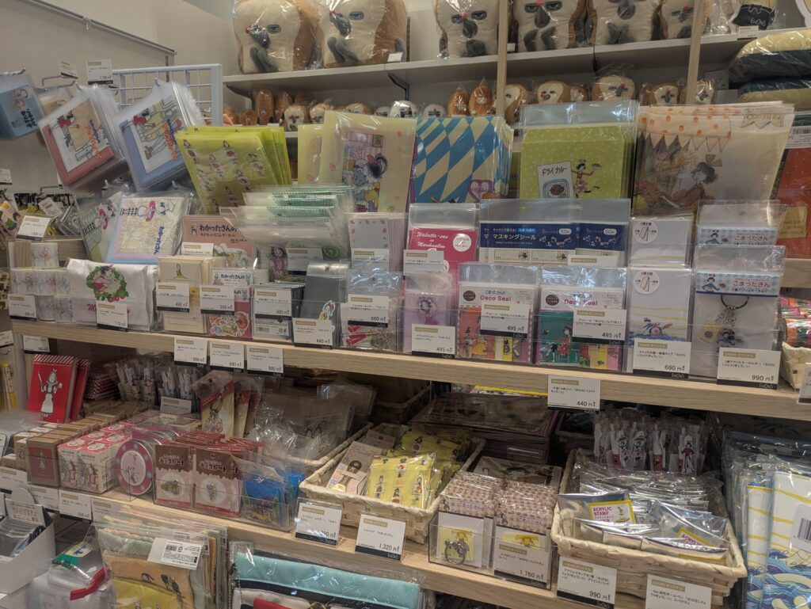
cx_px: 406
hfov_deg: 69.4
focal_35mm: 25
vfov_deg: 54.9
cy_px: 304
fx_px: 586
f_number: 1.89
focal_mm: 5.43
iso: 44
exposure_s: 1/100
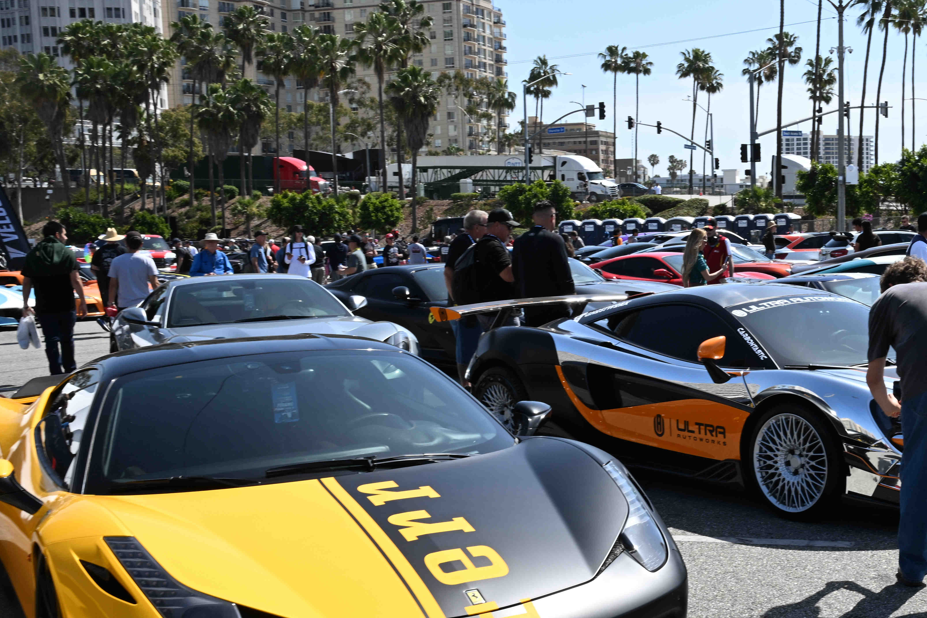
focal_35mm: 51
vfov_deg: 26.4
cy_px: 366
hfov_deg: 37.7
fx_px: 1313
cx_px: 719
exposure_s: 1/125
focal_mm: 26
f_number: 16
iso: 200
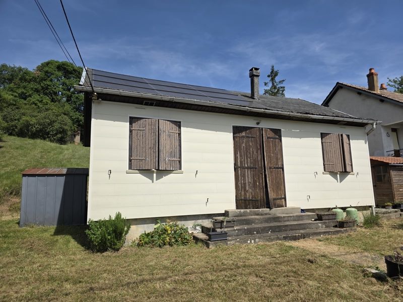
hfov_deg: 73.9
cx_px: 202
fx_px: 268
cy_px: 151
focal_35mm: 23
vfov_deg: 58.9
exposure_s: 1/7944
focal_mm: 6.3
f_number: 1.7
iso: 64
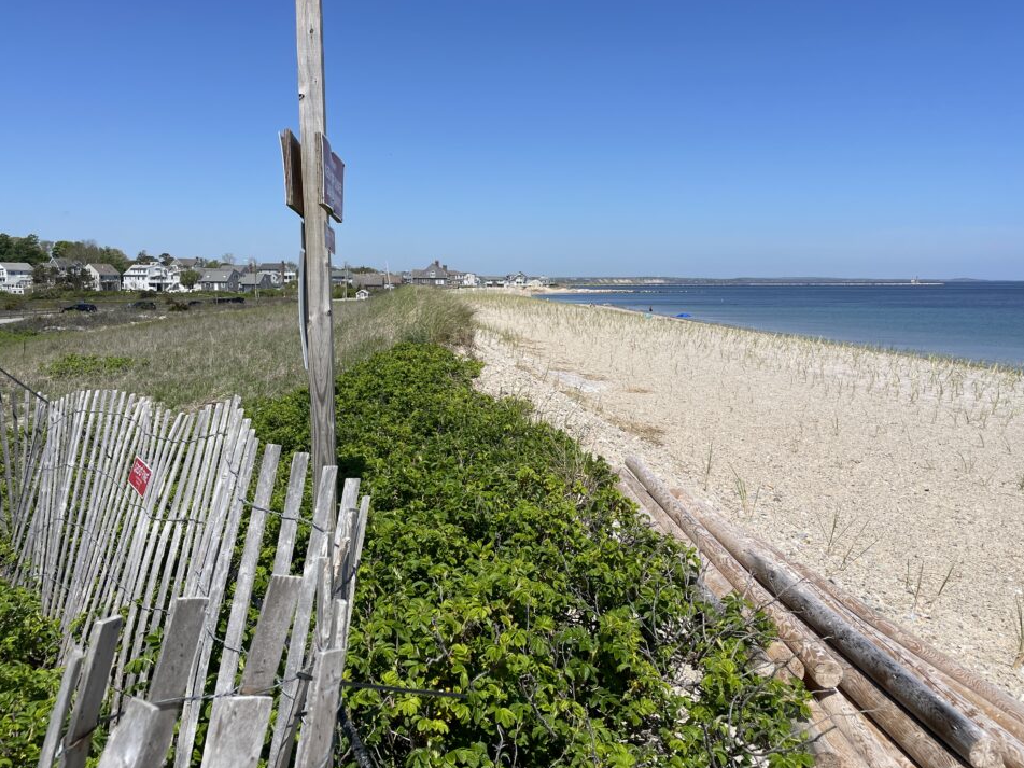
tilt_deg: -5.6
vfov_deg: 49.7
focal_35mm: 28
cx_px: 497
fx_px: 828
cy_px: 375
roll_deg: +0.7
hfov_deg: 63.4
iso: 32
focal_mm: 4.2
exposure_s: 1/5291
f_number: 1.6
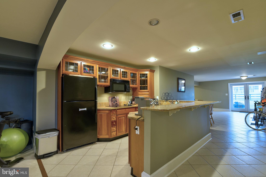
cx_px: 133
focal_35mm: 16
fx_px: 118
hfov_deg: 96.7
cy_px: 88
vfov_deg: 73.8
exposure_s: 1/2
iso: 200
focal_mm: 16
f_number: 5.6
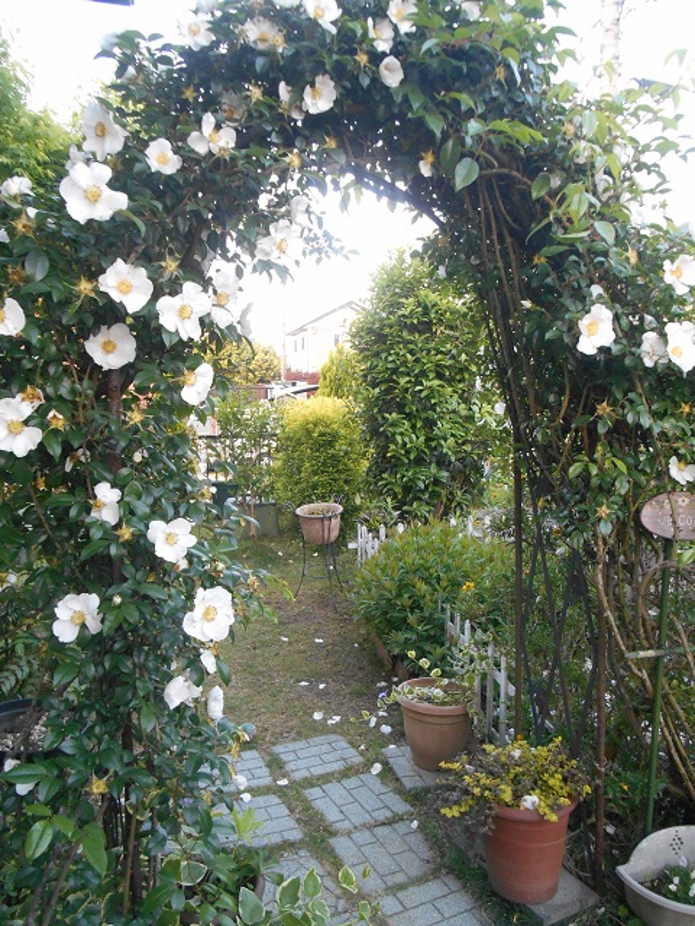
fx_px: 696
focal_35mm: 26
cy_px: 463
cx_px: 348
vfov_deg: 67.3
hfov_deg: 53.1
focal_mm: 4.7
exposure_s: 1/30
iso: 360
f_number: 3.4
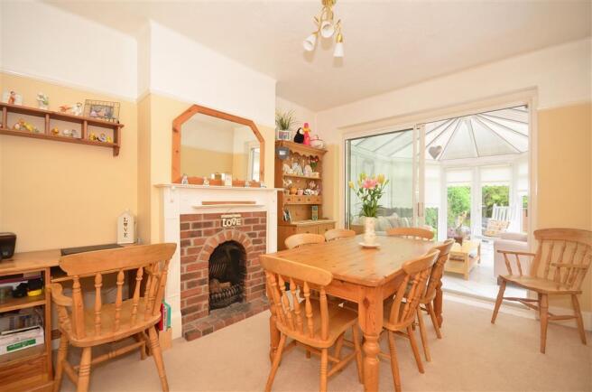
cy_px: 196
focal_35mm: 15
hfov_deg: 100.5
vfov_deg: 77.0
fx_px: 246
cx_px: 296
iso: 200
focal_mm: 10
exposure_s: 1/40
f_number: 7.1
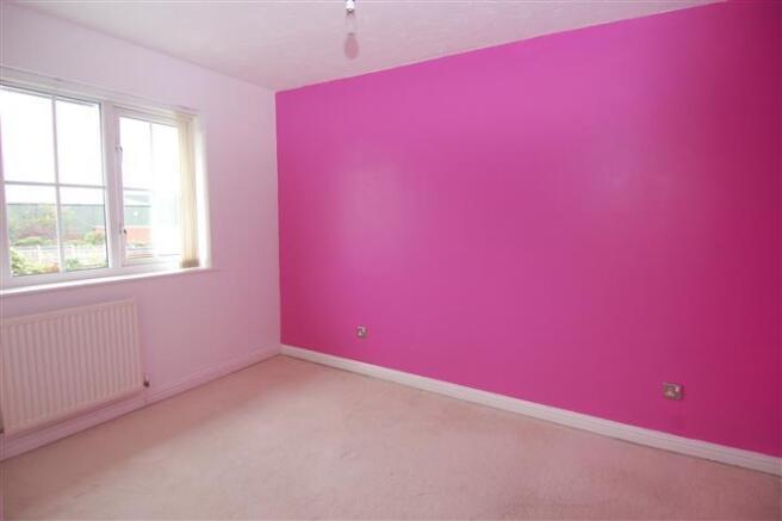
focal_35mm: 18
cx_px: 391
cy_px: 260
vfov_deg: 67.4
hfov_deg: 90.0
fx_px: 391
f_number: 4.5
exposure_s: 1/80
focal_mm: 12
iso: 400
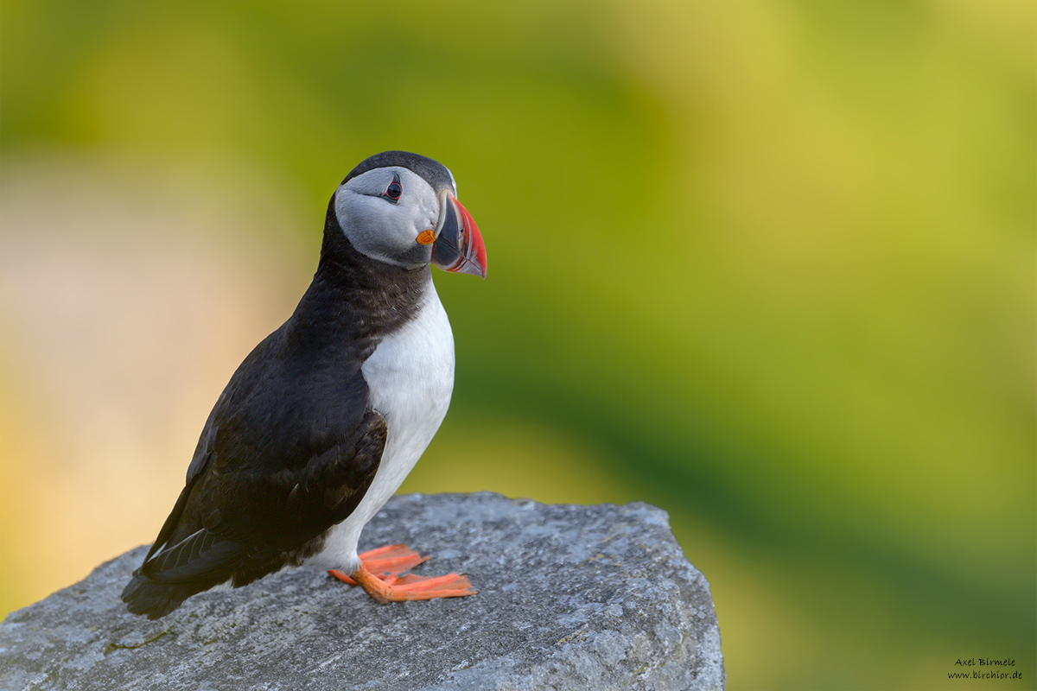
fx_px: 14402
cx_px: 518
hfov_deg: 4.1
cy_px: 346
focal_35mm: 500
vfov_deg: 2.7
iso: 1000
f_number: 5.6
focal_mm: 500
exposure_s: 1/1000
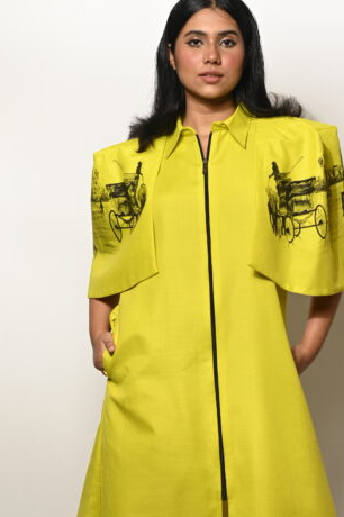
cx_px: 189
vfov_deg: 20.7
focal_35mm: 98
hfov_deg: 13.9
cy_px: 371
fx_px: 1407
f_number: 4
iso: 100
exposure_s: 1/200
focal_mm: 50
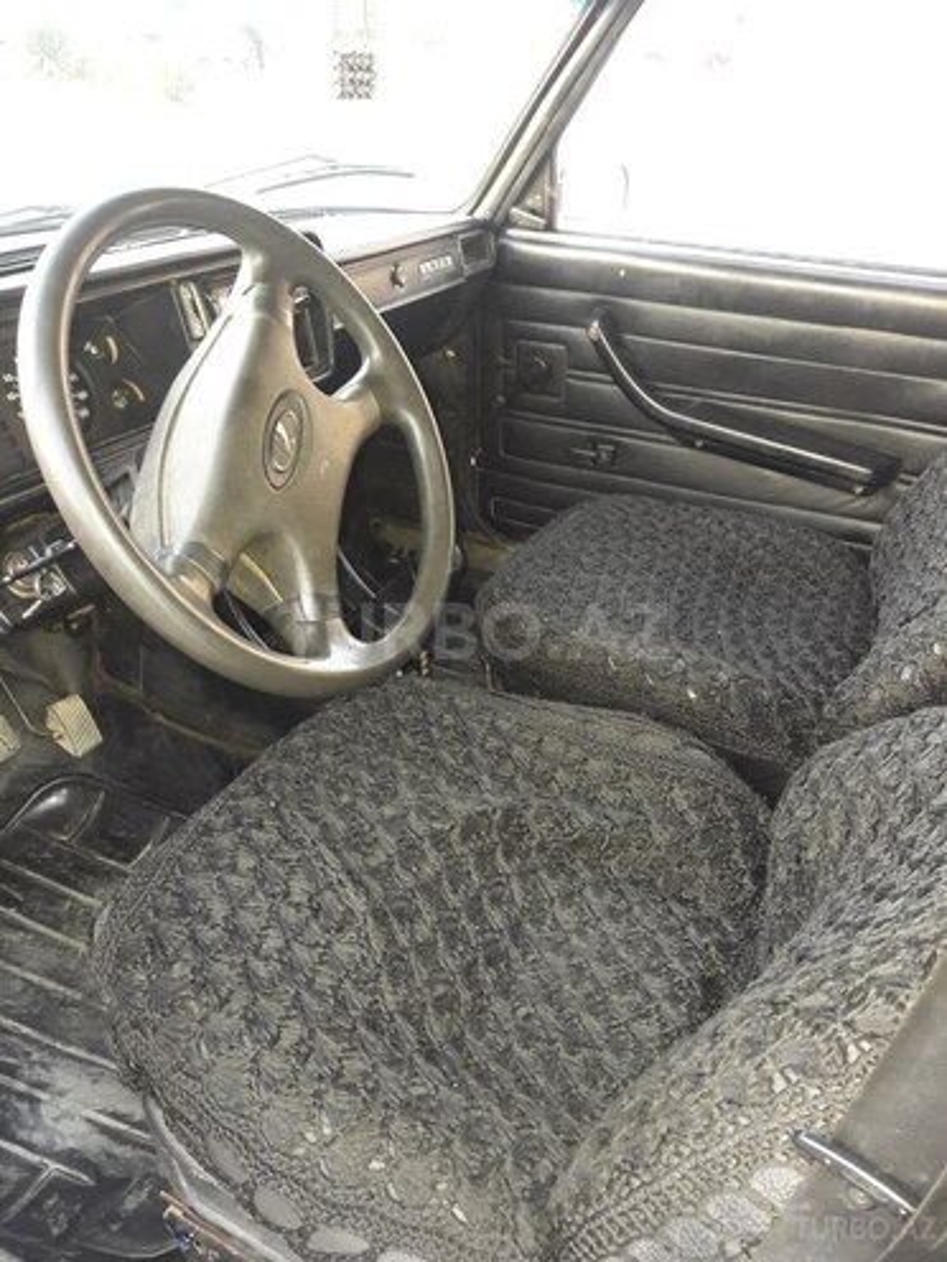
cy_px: 631
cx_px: 474
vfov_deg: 63.4
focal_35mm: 28
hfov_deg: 49.7
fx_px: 1021
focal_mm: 3.7
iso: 160
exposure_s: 1/20
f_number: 1.9
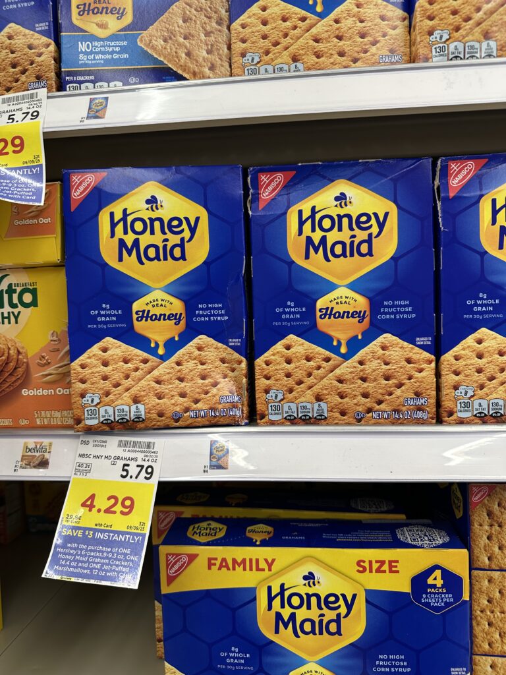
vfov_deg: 71.6
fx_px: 468
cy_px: 338
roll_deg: +2.0
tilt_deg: -3.5
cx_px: 253
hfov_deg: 56.8
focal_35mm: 24
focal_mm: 6.86
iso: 100
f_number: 1.78
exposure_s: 1/62
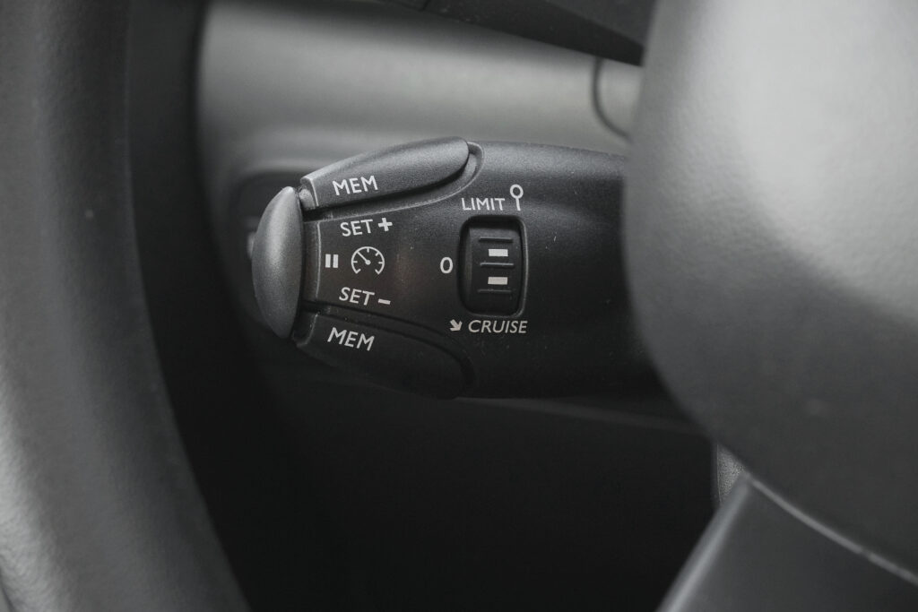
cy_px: 306
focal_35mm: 61
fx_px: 1556
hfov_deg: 32.9
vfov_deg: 22.3
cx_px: 459
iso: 2000
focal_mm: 40.8
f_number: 9
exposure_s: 1/50
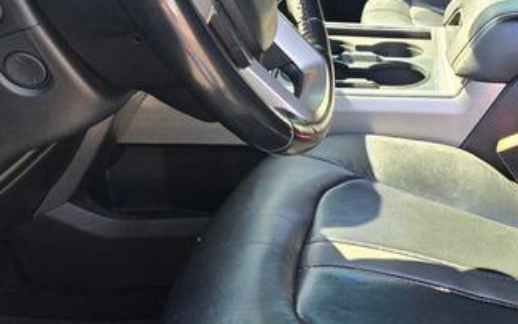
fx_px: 678
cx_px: 492
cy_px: 182
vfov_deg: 26.8
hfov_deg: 38.2
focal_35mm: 48
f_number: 1.8
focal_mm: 5.4
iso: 100
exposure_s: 1/180
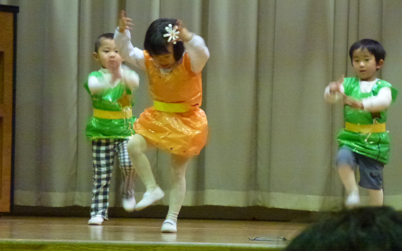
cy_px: 130
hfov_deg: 13.9
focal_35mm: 151
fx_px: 1654
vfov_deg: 8.7
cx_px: 201
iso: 1600
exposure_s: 1/30
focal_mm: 25.5
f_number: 5.3
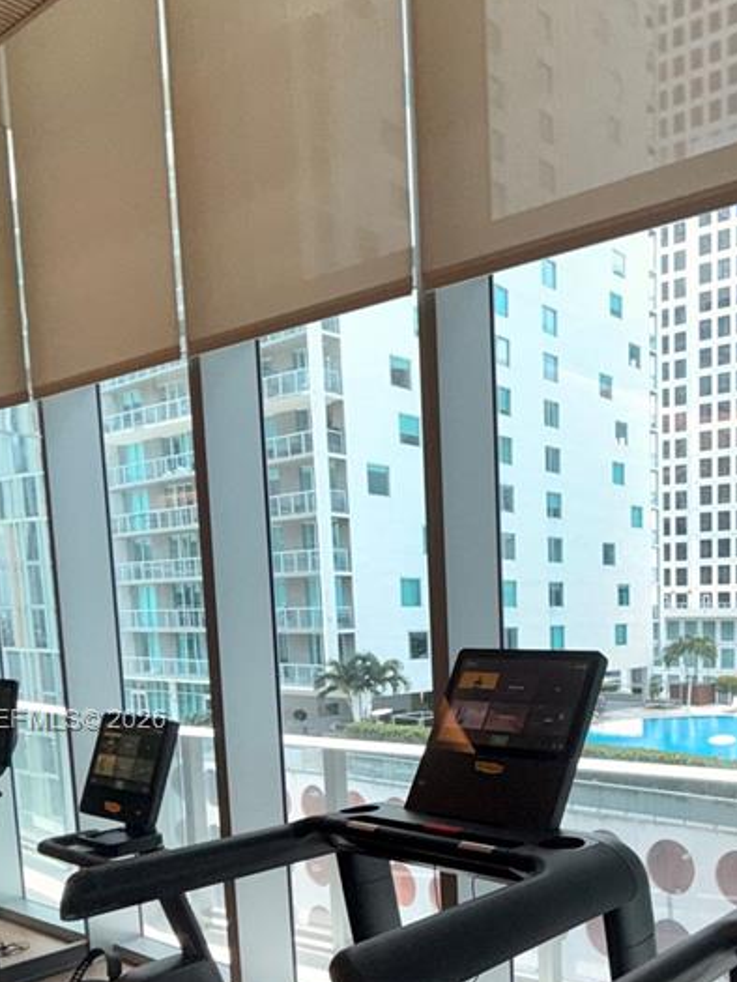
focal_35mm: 32
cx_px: 662
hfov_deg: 40.8
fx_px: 908
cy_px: 722
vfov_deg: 54.5
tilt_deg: -6.0
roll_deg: +0.2
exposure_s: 1/122
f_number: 2.2
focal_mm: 2.22
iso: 125
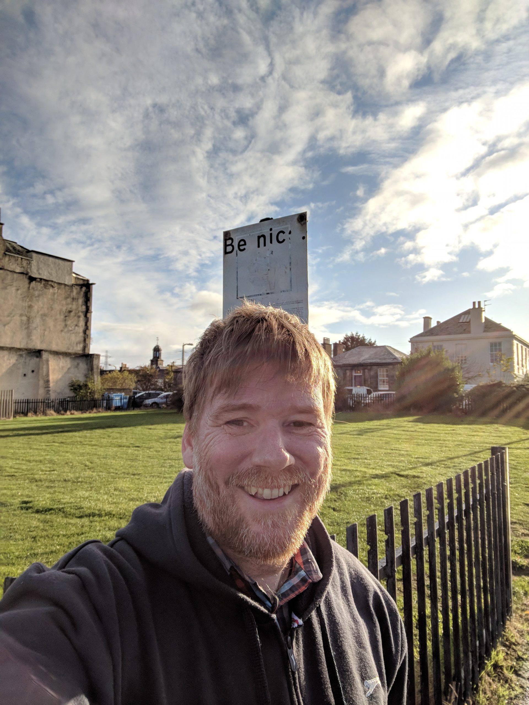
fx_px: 509
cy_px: 352
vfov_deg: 69.4
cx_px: 264
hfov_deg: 54.9
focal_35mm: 25
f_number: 2.4
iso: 58
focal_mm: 3.38
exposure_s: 1/2688
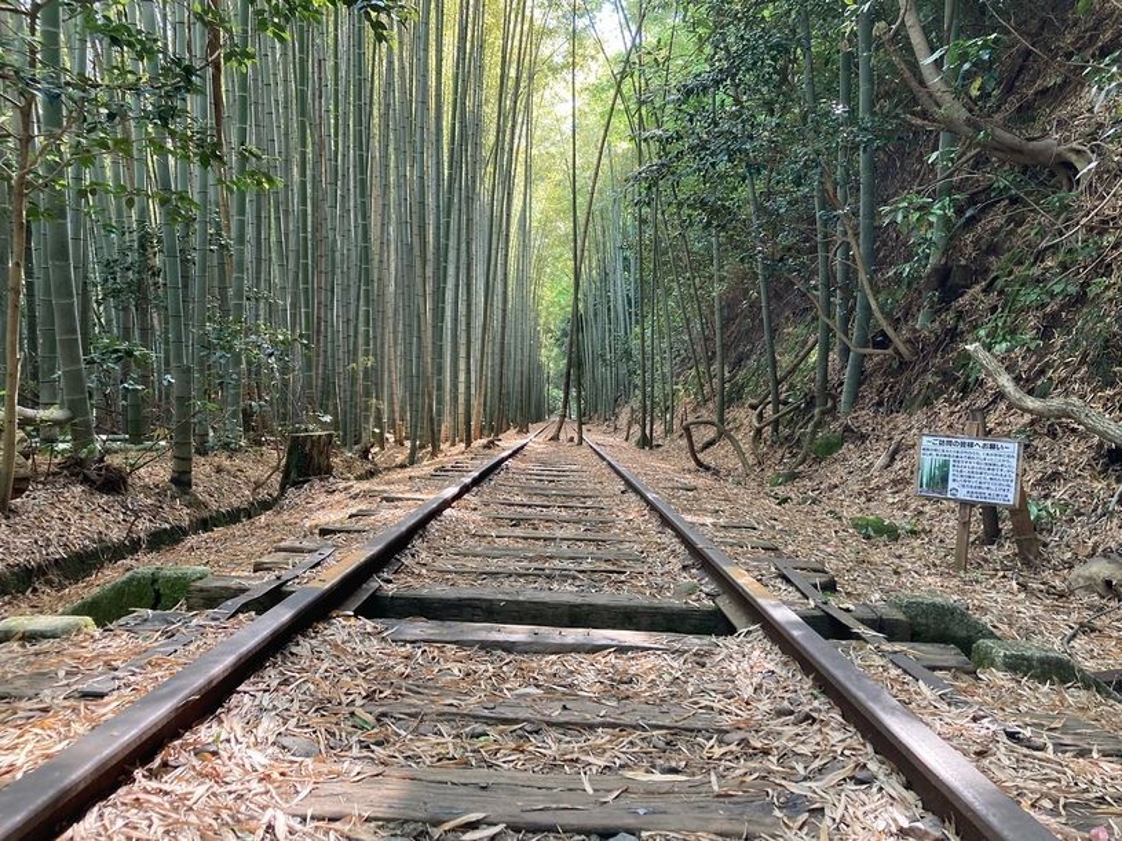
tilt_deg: +1.5
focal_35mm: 28
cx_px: 561
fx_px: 907
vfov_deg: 49.7
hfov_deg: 63.5
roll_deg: -2.0
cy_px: 420
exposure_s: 1/60
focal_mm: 3.99
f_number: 1.8
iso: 100
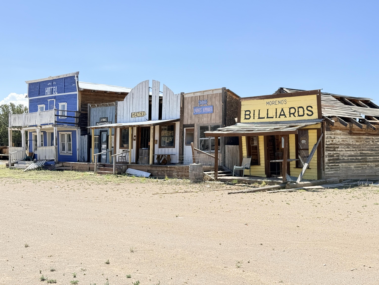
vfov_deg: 30.3
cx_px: 190
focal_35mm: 48
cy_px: 142
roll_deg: -1.1
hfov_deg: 39.7
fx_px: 526
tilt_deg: +2.3
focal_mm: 6.76
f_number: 1.78
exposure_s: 1/1678
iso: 100
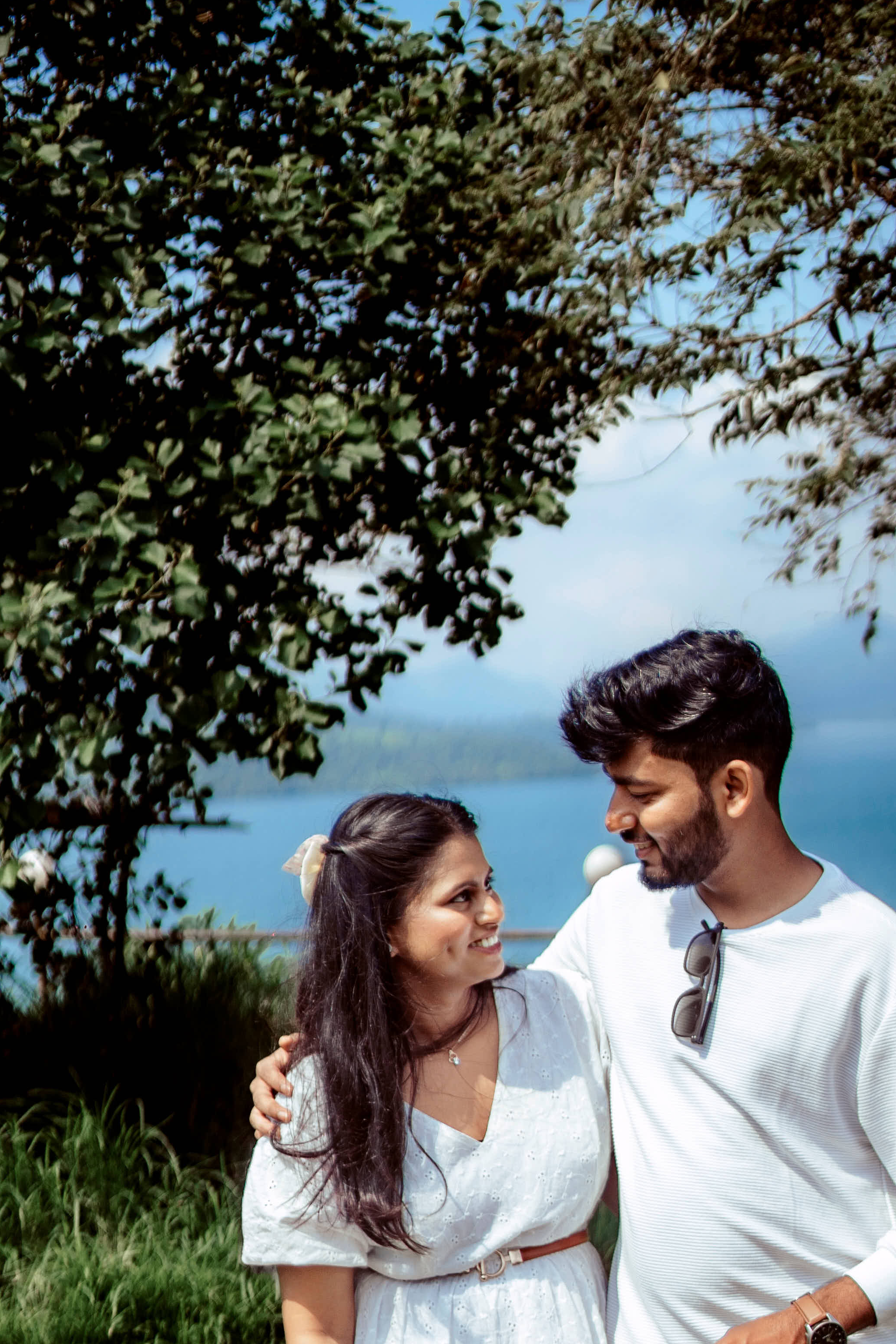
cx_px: 647
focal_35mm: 68
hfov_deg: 19.9
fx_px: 2538
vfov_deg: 28.8
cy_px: 1136
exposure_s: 1/8000
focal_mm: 35
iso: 100
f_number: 1.4
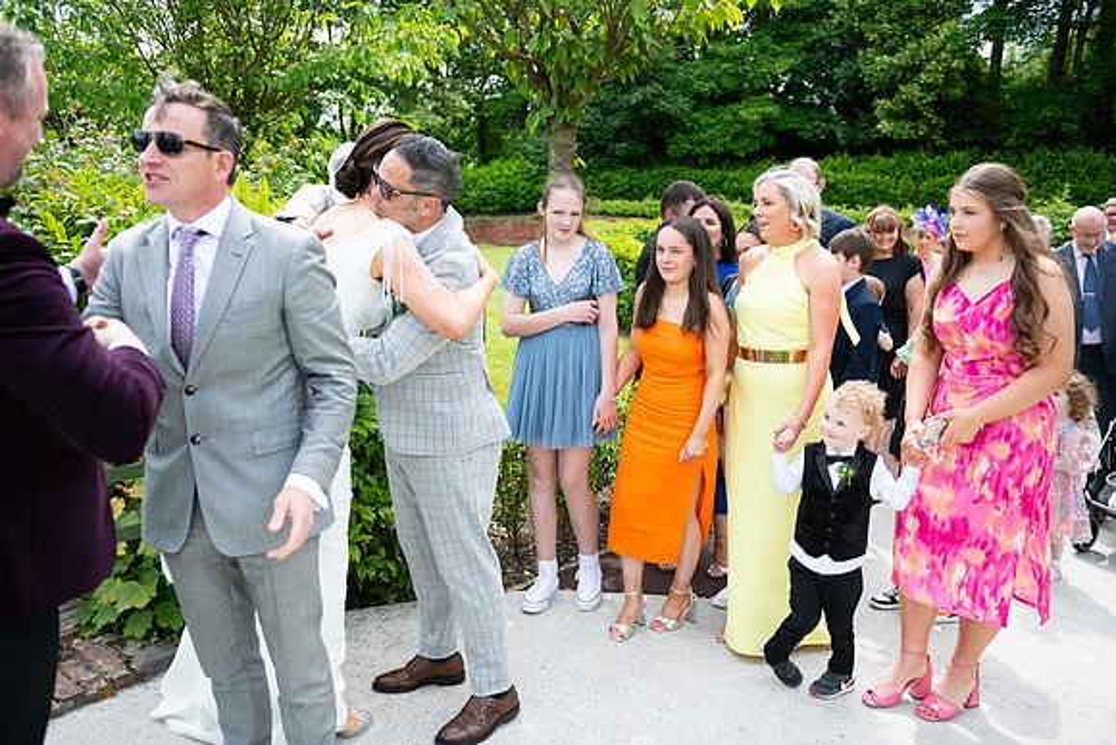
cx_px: 558
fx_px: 899
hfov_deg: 63.6
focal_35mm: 29
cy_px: 372
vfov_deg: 45.0
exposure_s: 1/1600
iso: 250
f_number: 3.5
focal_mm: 29
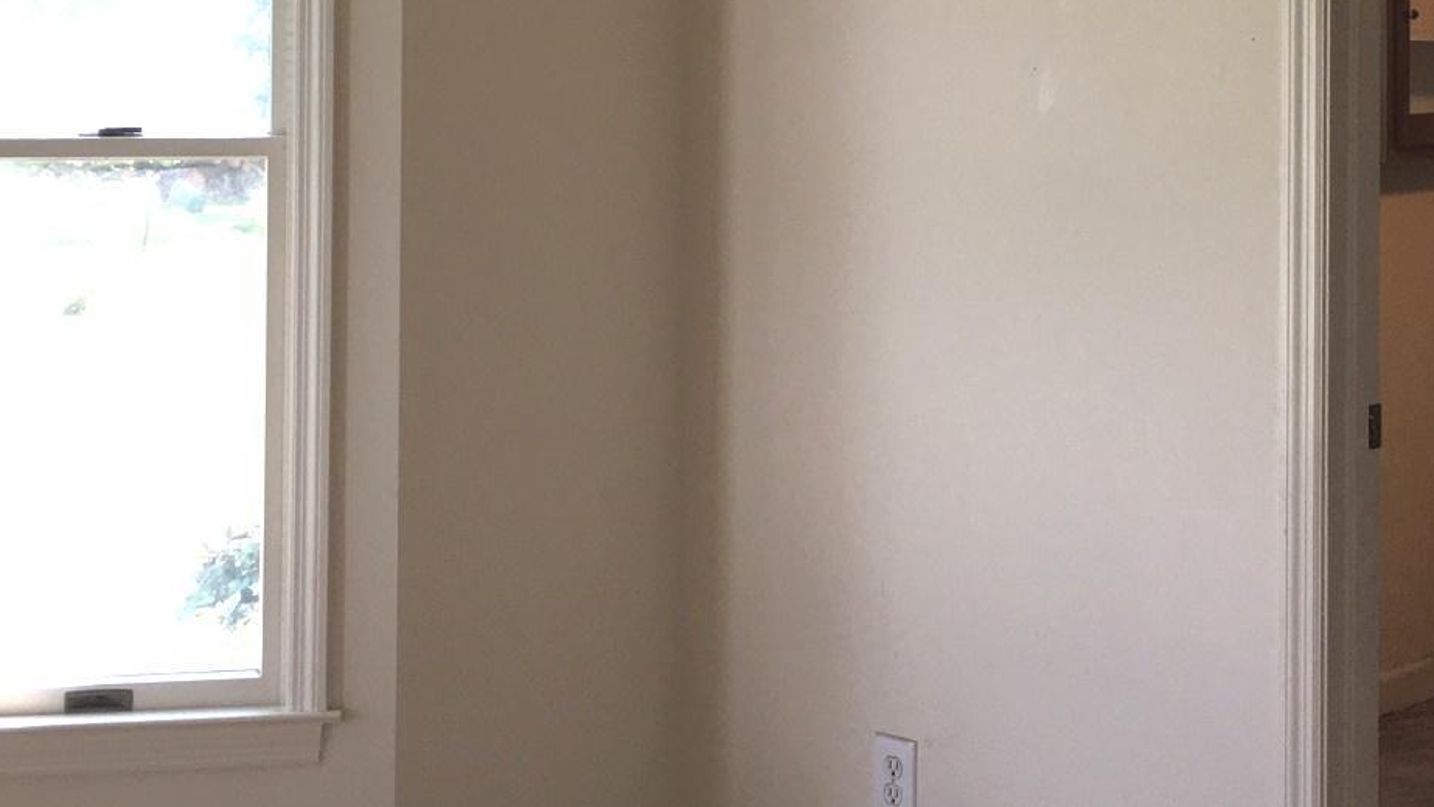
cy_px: 34
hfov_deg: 30.2
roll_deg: +0.4
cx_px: 1041
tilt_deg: +1.9
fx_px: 2623
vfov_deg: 17.1
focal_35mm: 69
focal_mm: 4.15
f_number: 2.2
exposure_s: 1/120
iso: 50
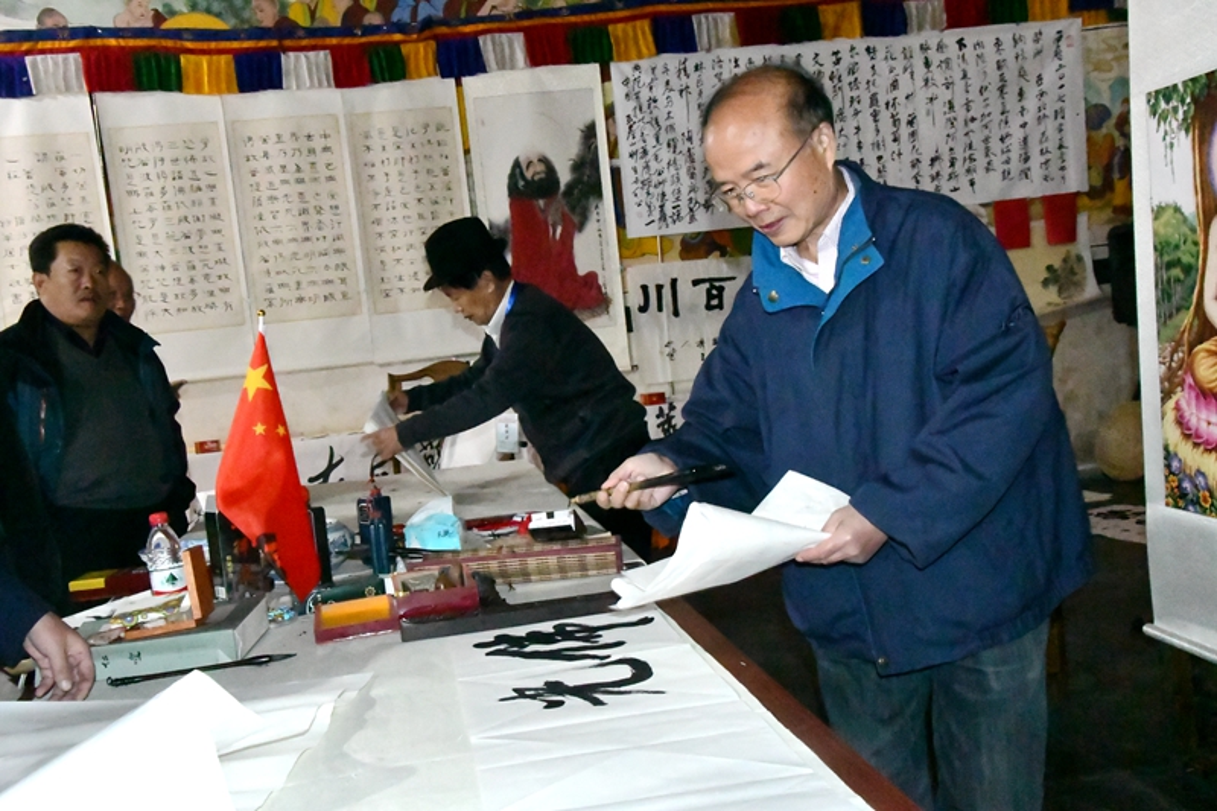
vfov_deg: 34.2
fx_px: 1318
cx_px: 608
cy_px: 406
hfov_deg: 49.6
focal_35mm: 39
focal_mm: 26
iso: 25600
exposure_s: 1/60
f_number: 11
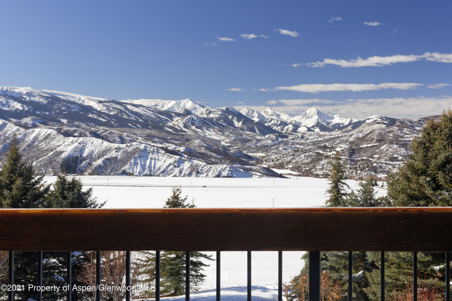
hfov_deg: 41.1
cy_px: 150
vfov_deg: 28.1
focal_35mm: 48
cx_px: 226
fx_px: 603
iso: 250
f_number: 20
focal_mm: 48
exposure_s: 1/50
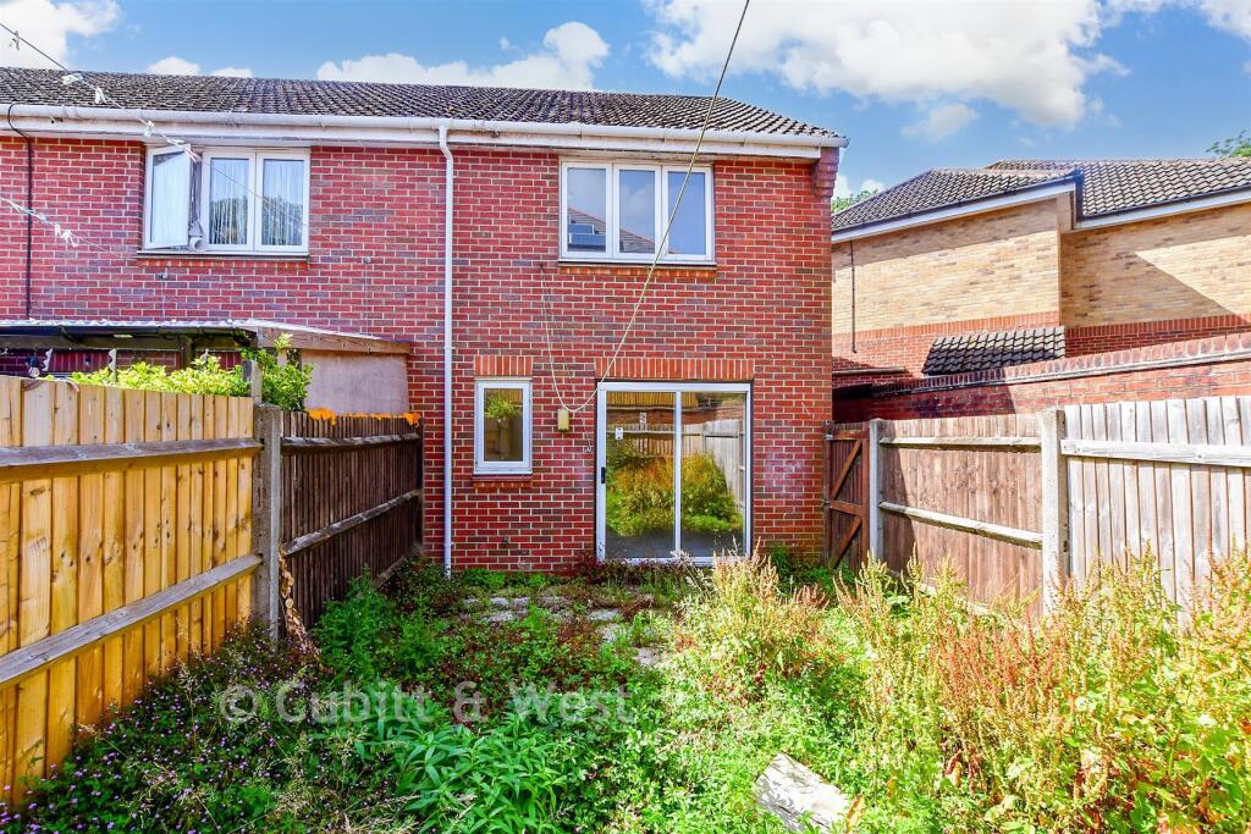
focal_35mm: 15
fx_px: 521
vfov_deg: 77.3
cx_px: 626
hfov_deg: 100.4
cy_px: 417
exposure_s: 1/200
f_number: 8
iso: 250
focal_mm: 10
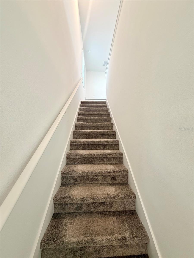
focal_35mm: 14
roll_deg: +0.9
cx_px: 97
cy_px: 129
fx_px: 105
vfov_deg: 102.1
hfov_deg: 85.7
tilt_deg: +3.4
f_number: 2.2
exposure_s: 1/60
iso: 250
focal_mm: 2.22
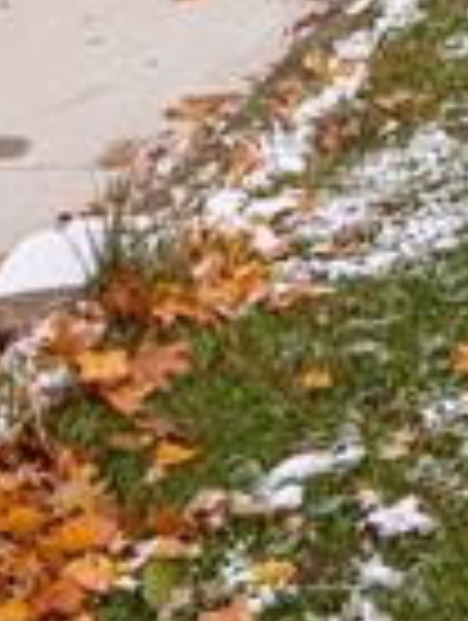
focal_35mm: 214
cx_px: 950
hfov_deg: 6.7
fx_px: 3846
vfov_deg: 8.5
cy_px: -812
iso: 320
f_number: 9
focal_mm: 30
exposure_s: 1/800
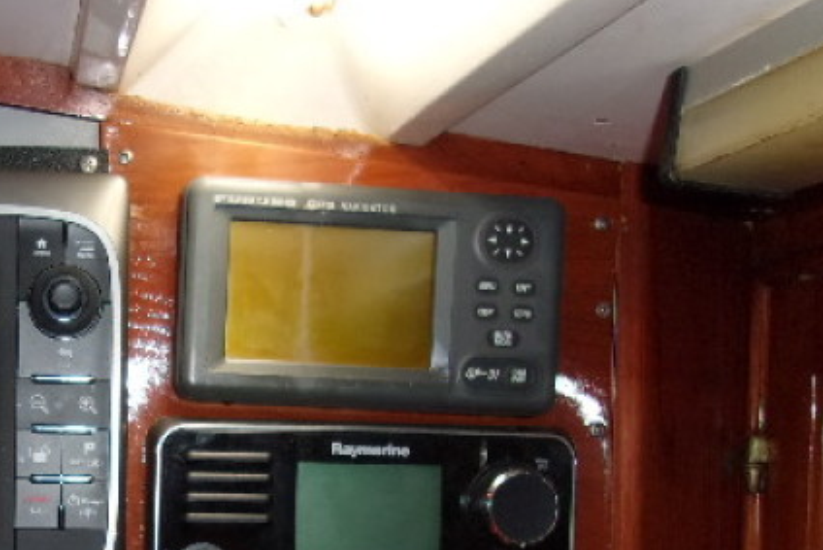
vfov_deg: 24.9
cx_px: 138
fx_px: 1212
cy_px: 484
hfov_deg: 36.0
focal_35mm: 53
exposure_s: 1/34
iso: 200
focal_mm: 4.9
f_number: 3
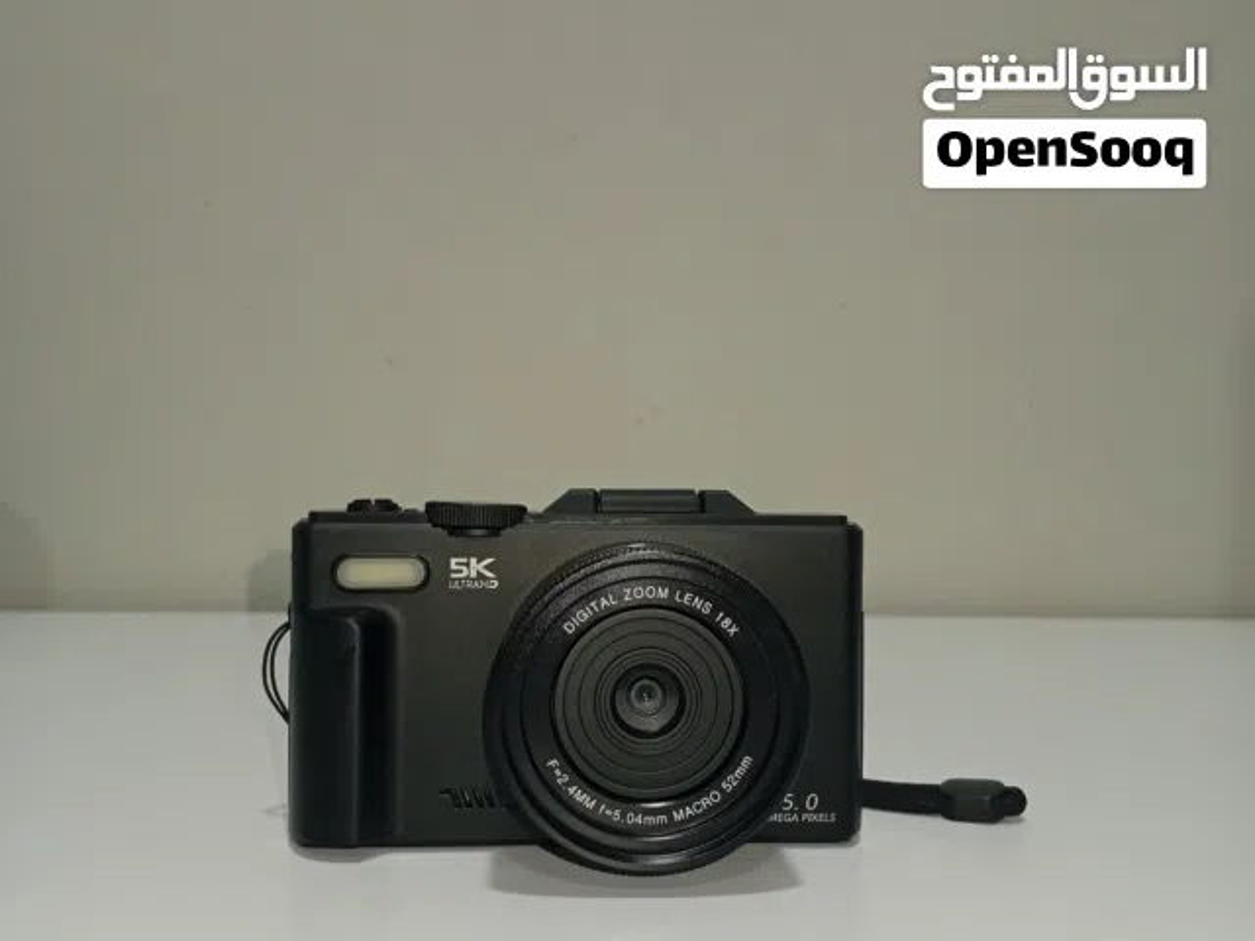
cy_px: 470
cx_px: 628
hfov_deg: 65.3
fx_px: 979
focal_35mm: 27
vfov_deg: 51.4
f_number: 1.8
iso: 233
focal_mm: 3.98
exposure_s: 1/33.3
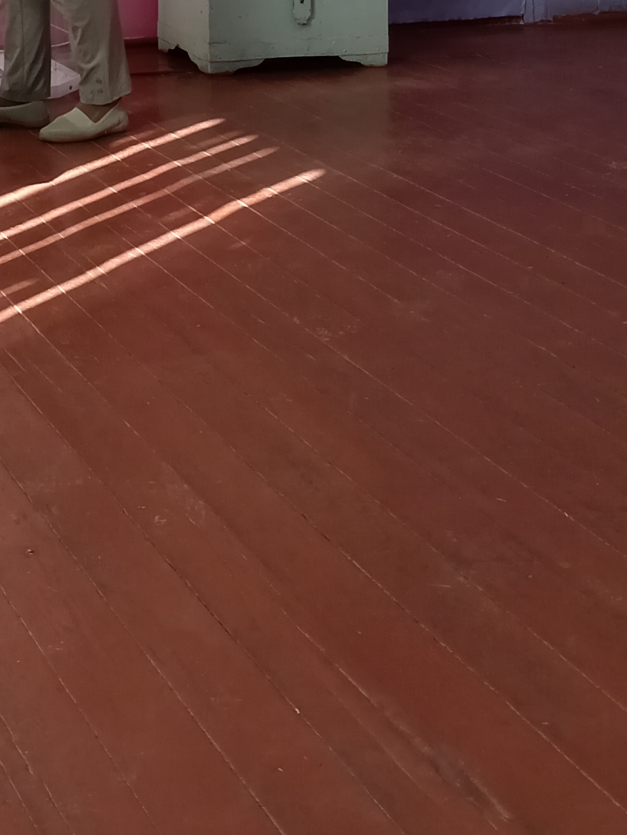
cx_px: 66
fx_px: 1883
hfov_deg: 18.6
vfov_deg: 22.4
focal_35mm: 78
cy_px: -251
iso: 162
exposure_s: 1/50
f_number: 1.8
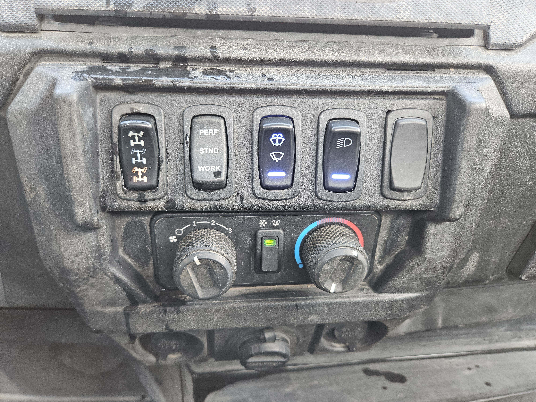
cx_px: 268
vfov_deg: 58.9
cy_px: 201
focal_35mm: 23
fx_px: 356
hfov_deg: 73.9
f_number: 1.8
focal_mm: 5.4
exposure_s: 1/120
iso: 250
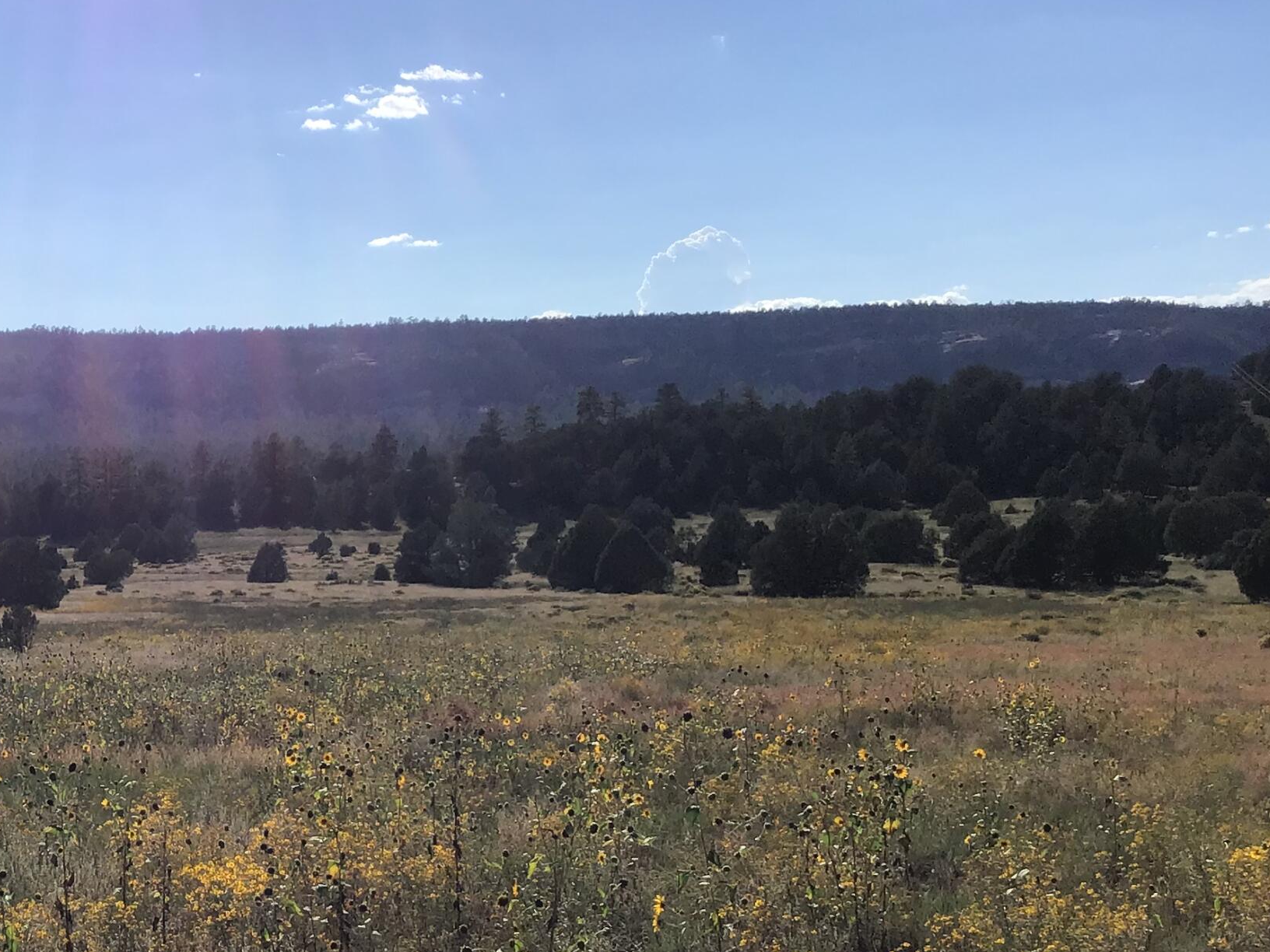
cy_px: 681
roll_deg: +1.1
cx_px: 137
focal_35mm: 57
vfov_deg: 25.4
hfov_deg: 32.2
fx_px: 2091
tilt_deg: -6.8
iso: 25
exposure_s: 1/2632
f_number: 2.4
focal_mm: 3.3
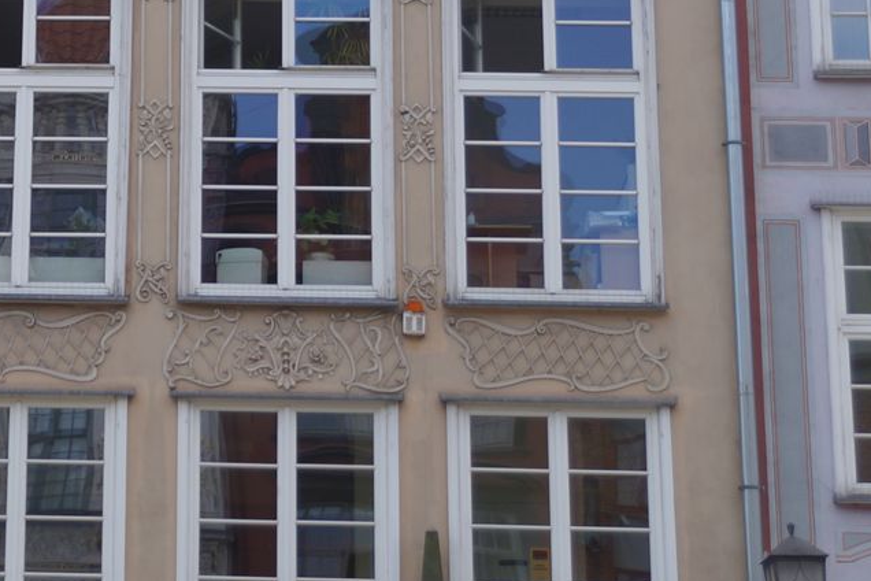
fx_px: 3193
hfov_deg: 15.2
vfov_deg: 10.2
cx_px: -25
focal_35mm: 132
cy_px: -123
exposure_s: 1/320
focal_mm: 28
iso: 100
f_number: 4.5
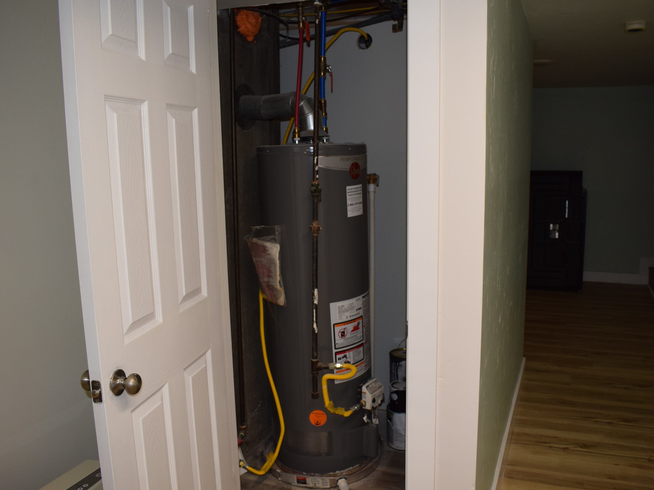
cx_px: 356
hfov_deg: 59.9
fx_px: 567
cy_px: 245
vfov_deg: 46.8
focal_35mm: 30
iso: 800
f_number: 5
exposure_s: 1/100
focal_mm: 18
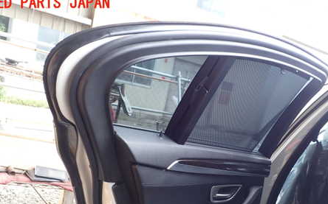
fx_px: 384
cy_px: 160
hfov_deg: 46.0
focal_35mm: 43
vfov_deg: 29.2
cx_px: 197
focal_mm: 5.4
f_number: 3.2
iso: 100
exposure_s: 1/80
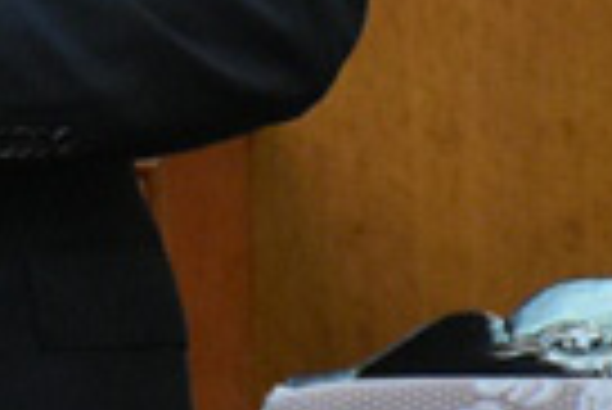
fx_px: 10143
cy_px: -324
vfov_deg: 2.3
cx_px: -976
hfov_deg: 3.4
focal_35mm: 596
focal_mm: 60
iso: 3200
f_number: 5
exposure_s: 1/60
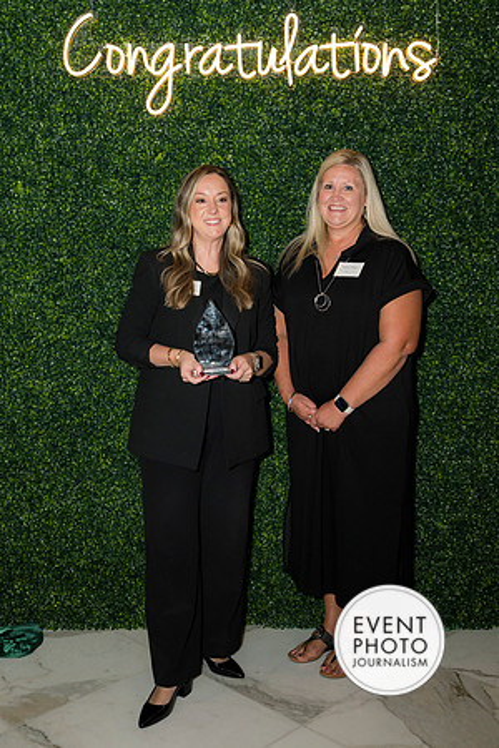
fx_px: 790
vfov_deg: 50.7
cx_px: 250
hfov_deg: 35.1
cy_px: 374
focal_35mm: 38
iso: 640
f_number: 5
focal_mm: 38
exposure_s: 1/160
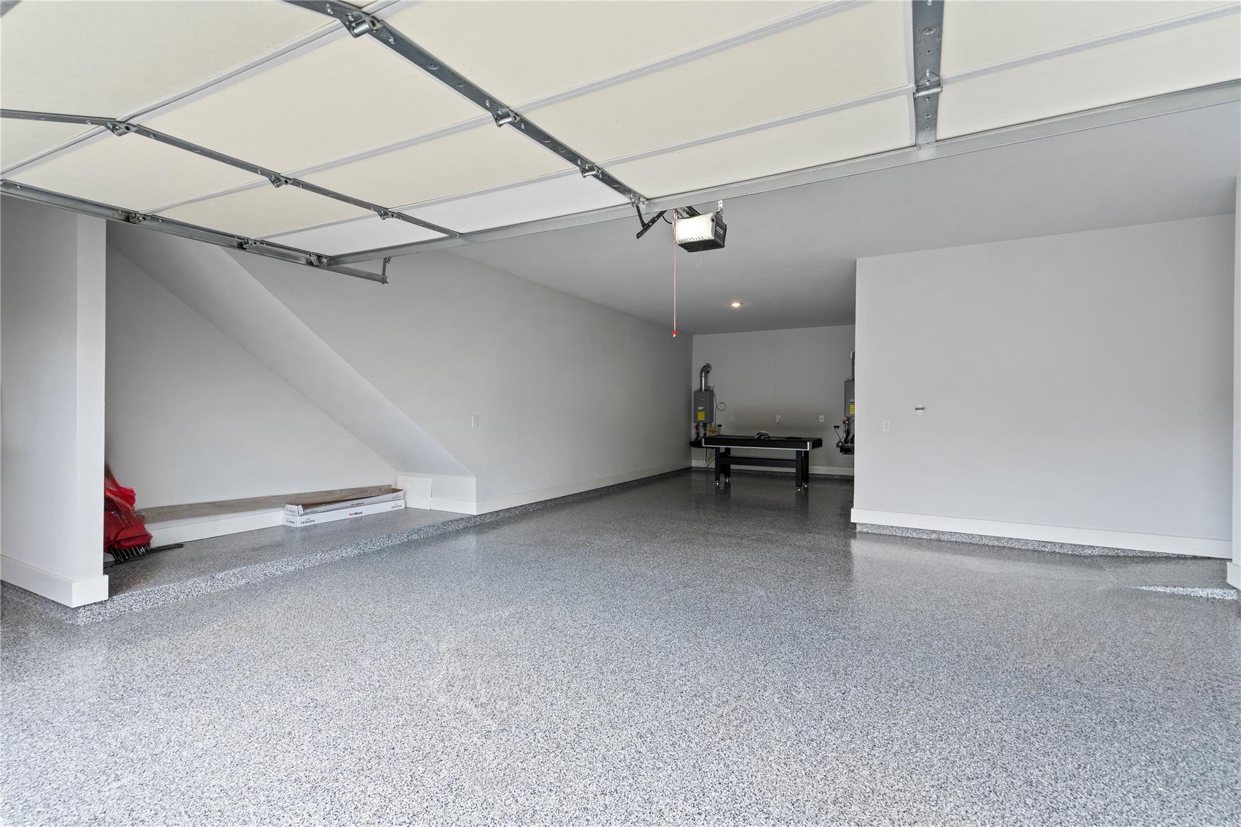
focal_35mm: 16
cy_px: 414
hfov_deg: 96.7
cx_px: 620
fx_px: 551
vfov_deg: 73.7
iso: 125
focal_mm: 16
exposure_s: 1/8
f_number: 8
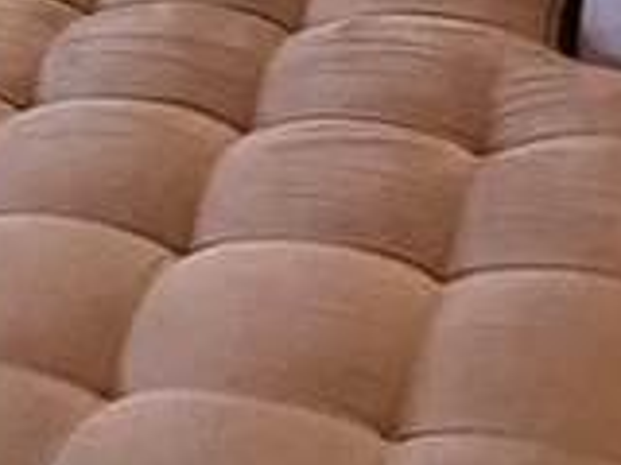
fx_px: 2009
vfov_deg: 11.9
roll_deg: +11.0
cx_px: 70
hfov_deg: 17.3
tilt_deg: -15.4
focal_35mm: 112
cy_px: -450
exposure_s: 1/60
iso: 800
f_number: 2.2
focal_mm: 2.22
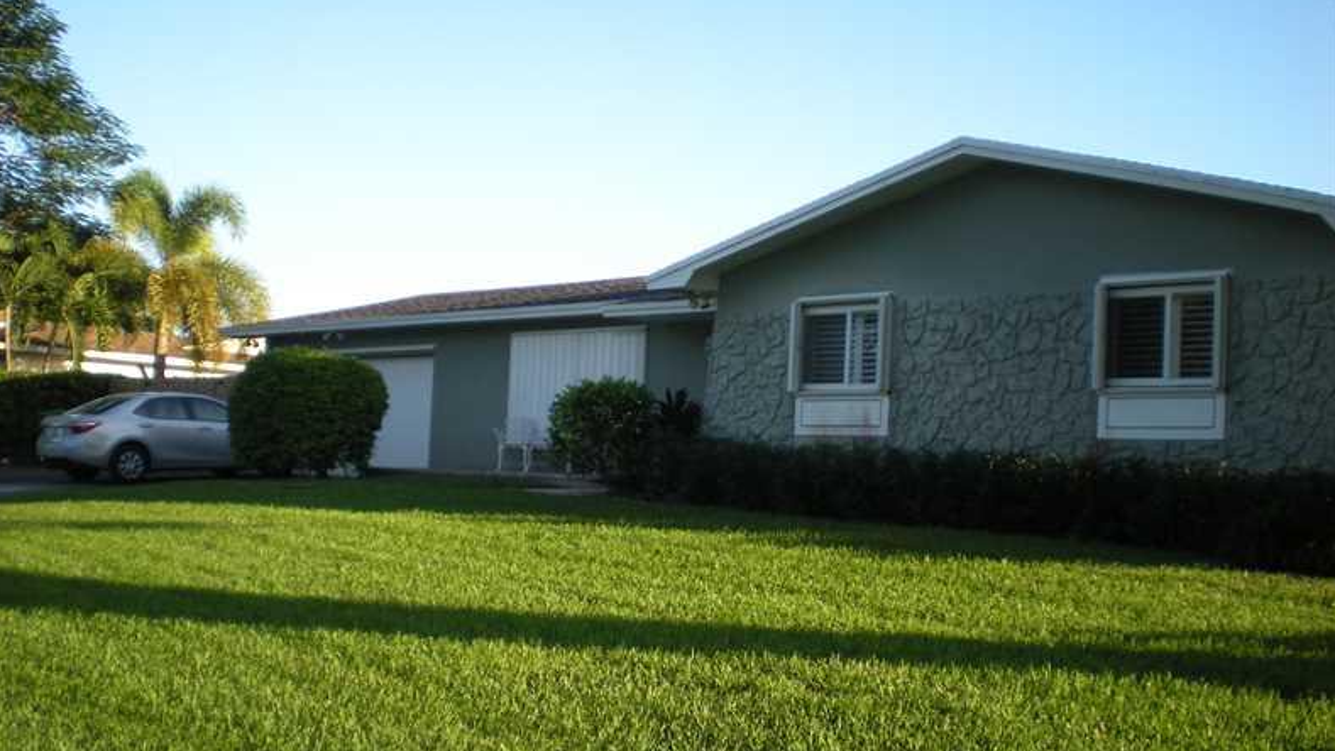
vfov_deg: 28.3
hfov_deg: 48.4
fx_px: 1487
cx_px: 663
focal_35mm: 42
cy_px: 435
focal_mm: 6.3
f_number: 3.1
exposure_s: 1/225
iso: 64
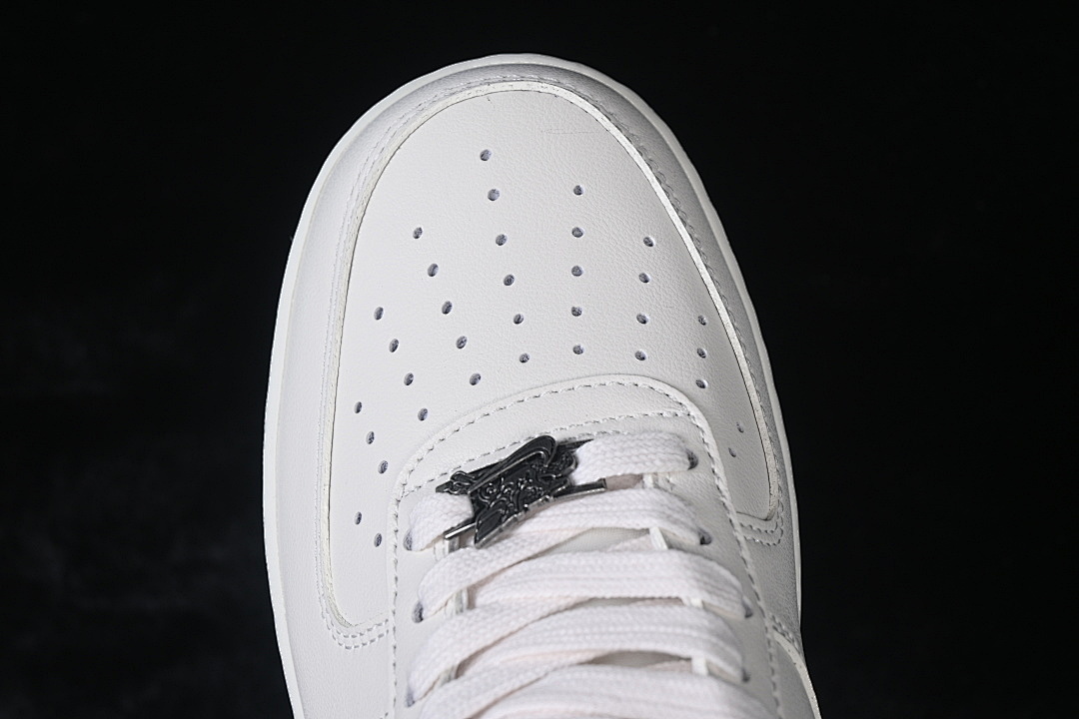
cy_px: 360
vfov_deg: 18.2
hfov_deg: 27.0
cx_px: 540
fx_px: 2248
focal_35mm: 75
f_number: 7.1
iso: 160
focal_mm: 50
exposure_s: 1/80
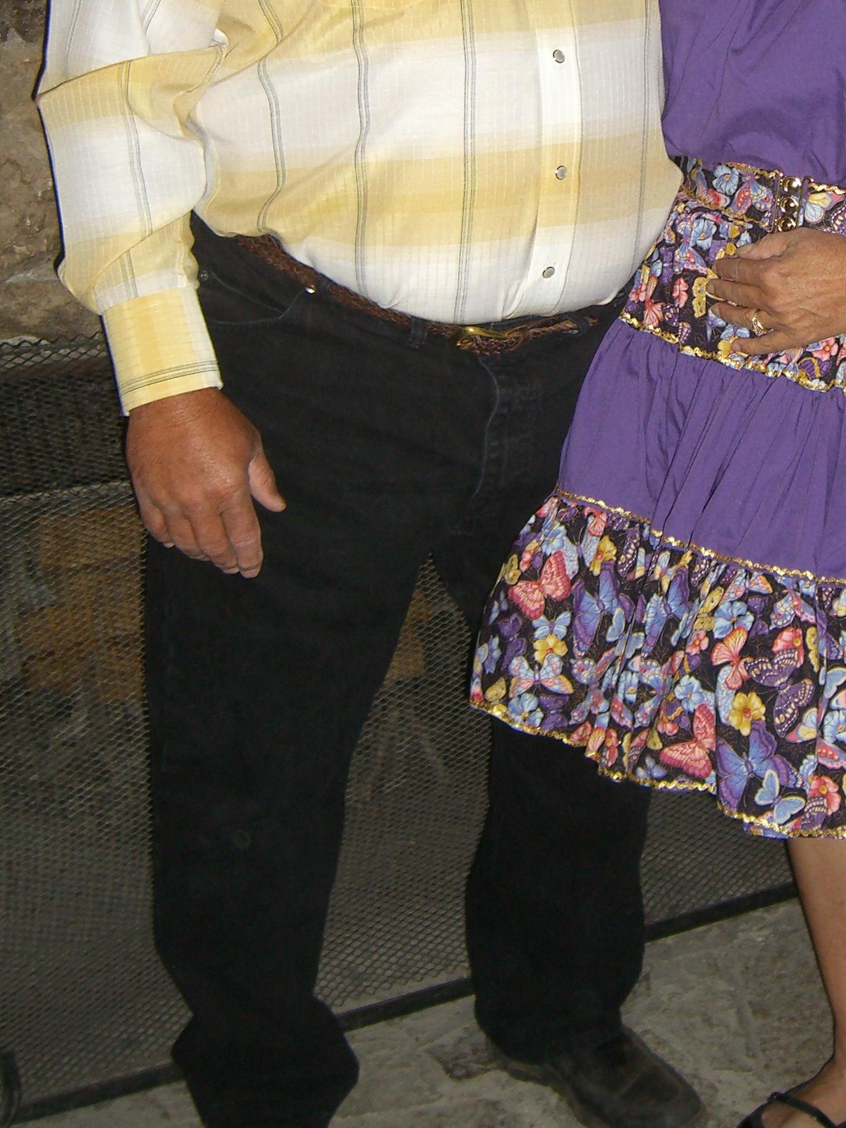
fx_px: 2150
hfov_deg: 22.0
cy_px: 211
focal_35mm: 66
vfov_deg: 28.7
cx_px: 672
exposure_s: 1/60
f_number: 2.8
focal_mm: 7.9
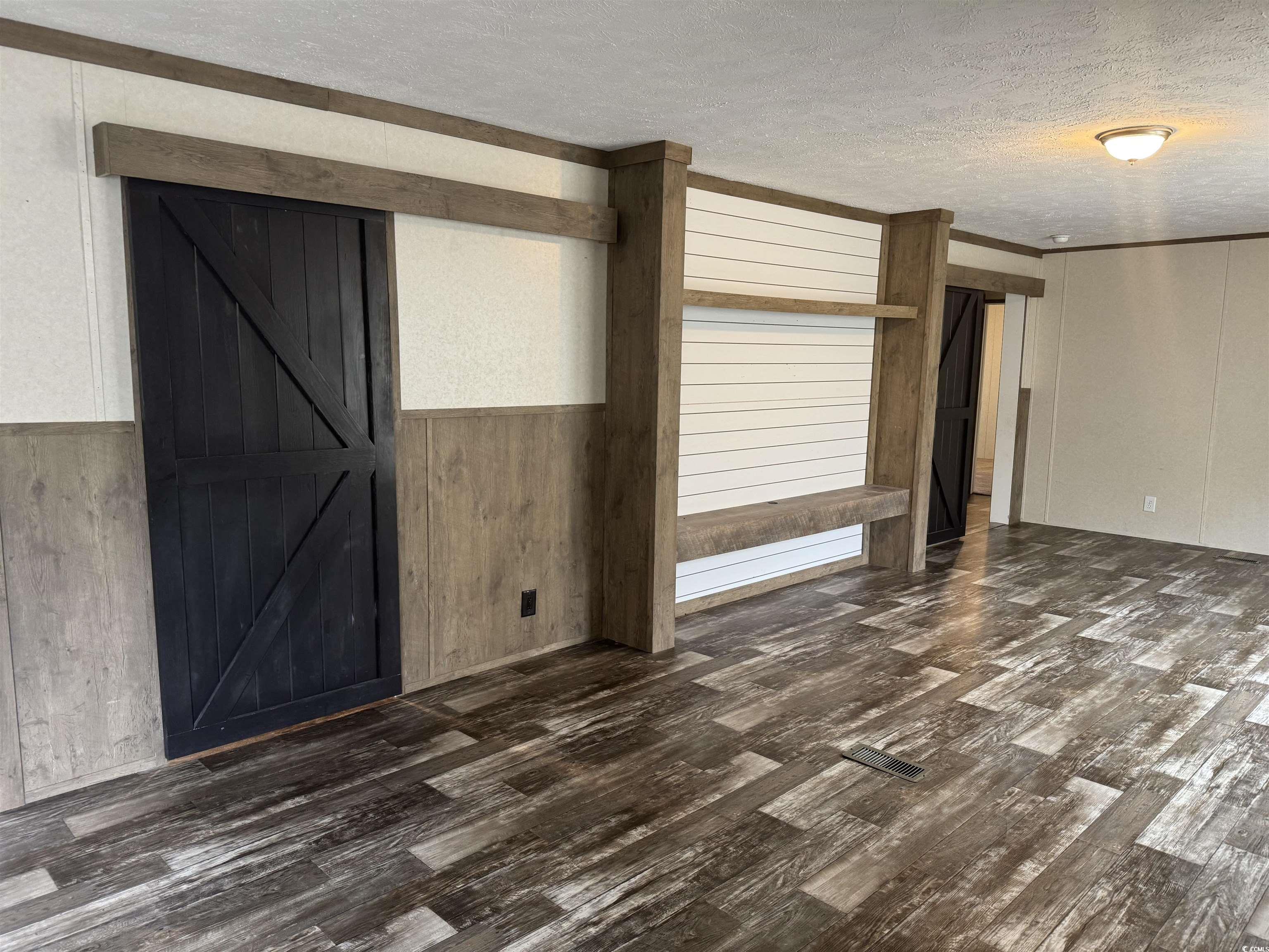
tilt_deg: -9.3
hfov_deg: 71.6
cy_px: 476
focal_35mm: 24
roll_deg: -0.6
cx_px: 634
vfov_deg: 56.8
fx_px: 880
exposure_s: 1/60
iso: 200
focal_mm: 6.76
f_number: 1.78
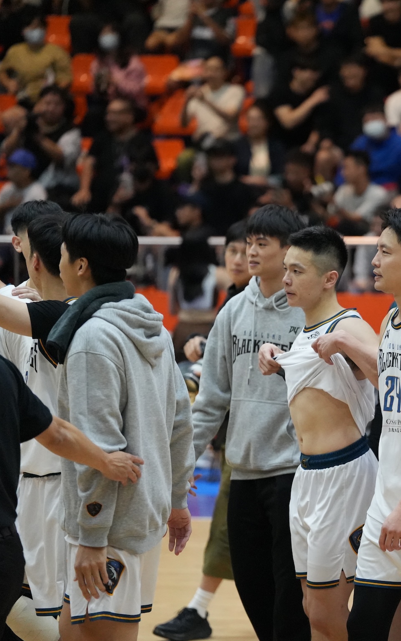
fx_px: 3865
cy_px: 321
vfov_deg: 9.5
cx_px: 475
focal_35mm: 221
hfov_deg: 5.9
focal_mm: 144
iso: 8000
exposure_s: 1/1600
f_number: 2.8
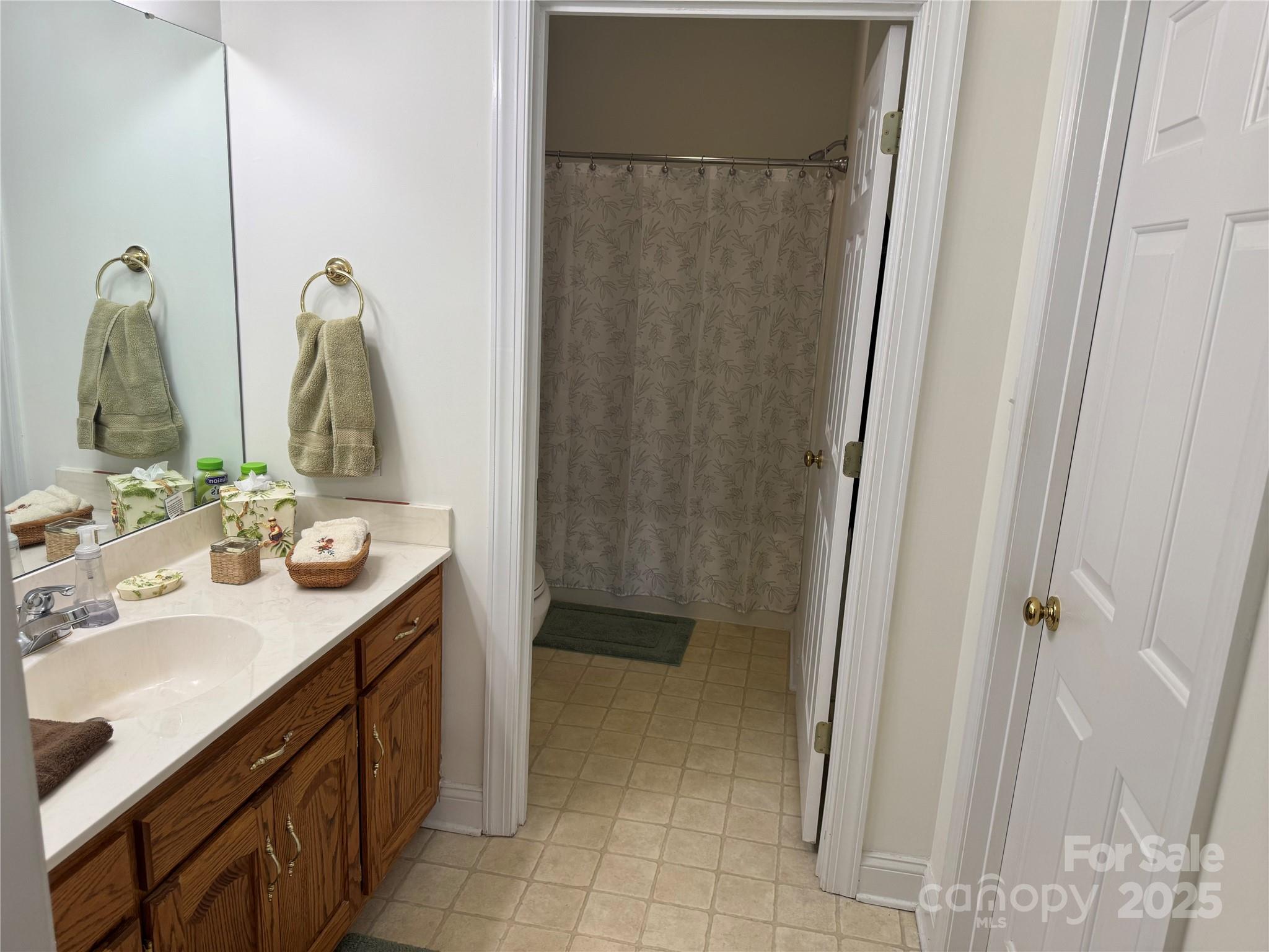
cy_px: 476
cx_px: 634
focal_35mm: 24
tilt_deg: -13.5
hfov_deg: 71.6
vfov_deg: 56.8
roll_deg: -2.6
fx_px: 880
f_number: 1.78
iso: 100
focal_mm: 6.76
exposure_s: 1/120
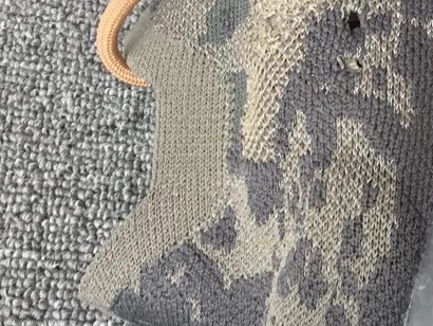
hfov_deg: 27.8
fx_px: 851
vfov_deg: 21.6
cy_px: 142
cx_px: 363
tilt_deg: -58.4
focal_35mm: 68
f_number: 2.4
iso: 32
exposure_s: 1/33
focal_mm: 3.3
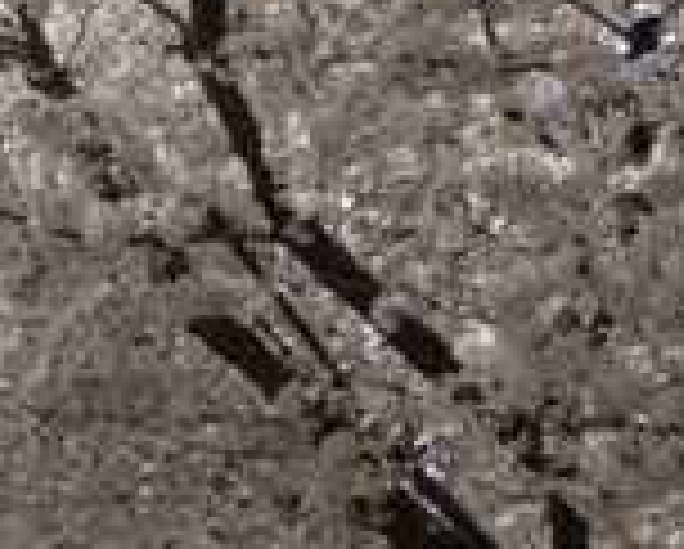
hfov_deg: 22.0
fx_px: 1500
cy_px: 603
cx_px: -297
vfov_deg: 19.8
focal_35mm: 74
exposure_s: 1/1250
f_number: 4.2
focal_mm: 4.3
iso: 100
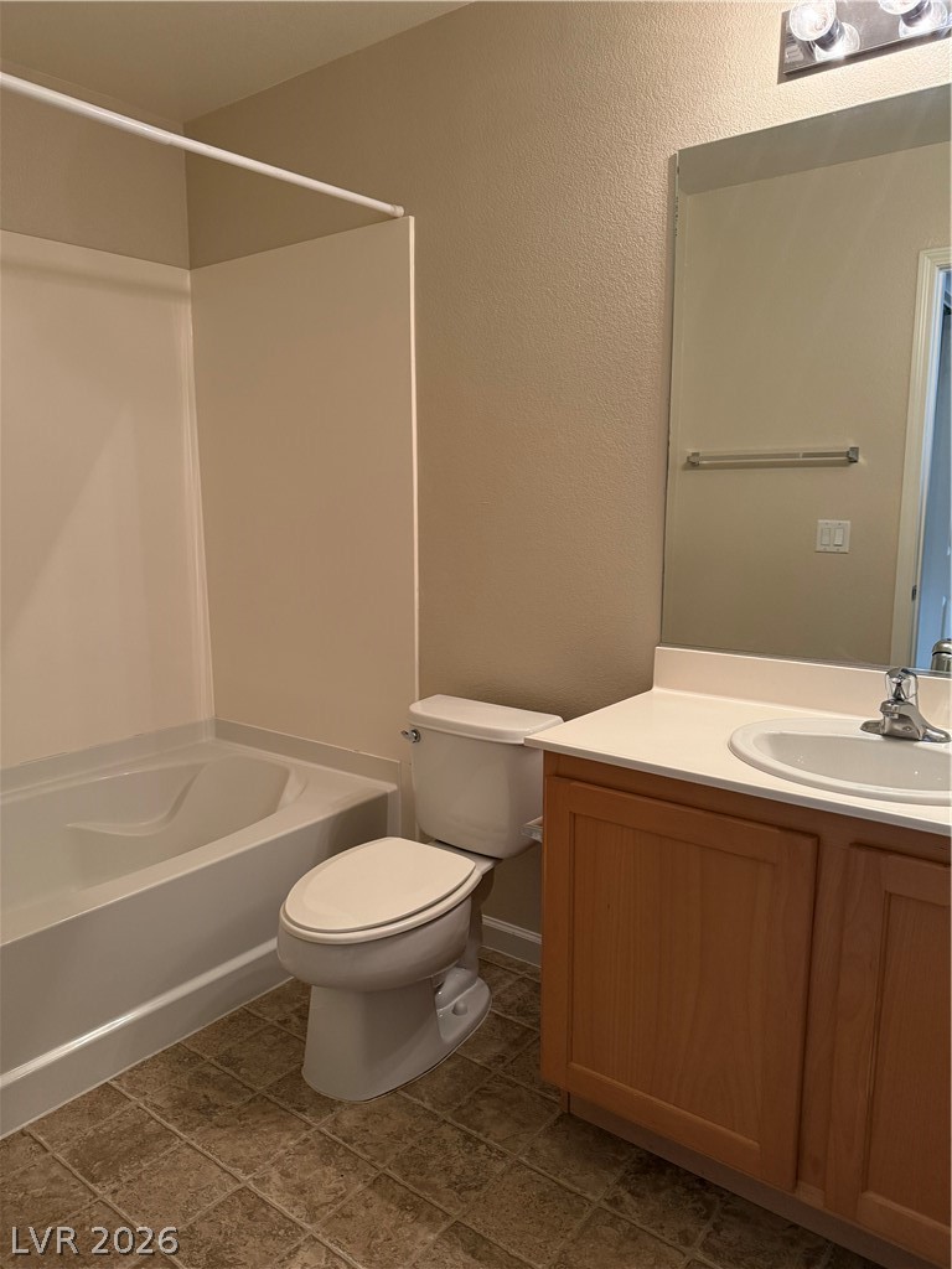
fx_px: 880
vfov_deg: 71.6
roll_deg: -0.1
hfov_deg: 56.8
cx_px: 476
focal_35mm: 24
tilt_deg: -9.1
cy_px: 634
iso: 320
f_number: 1.78
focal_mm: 6.76
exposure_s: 1/120
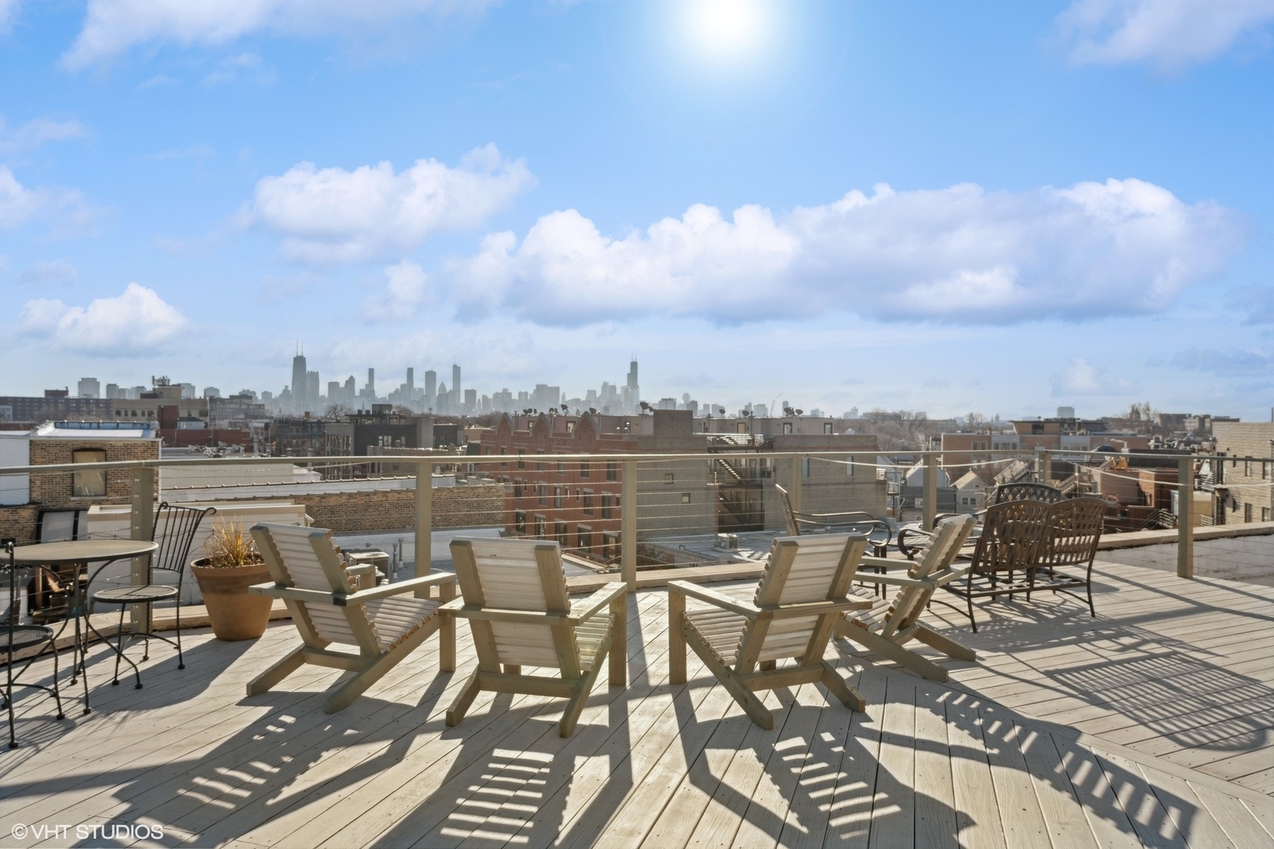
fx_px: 867
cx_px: 637
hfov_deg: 72.6
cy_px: 424
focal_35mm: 24
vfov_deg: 52.2
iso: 200
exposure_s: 1/400
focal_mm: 24.5
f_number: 11
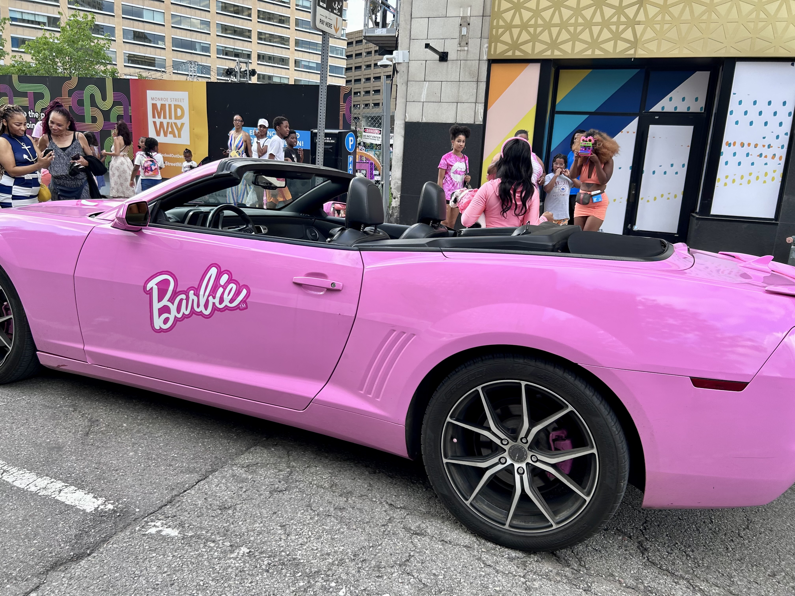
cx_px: 398
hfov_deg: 67.3
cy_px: 298
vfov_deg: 53.1
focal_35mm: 26
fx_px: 597
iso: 50
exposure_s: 1/388
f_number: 1.5
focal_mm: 5.7
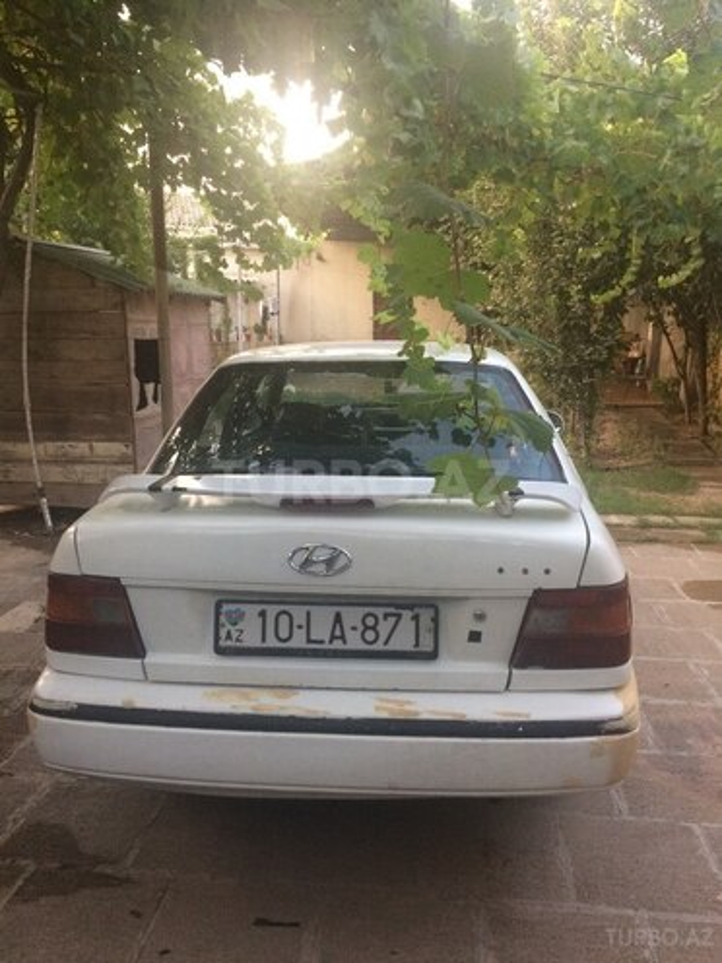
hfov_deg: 48.2
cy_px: 482
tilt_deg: -11.8
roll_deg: +1.3
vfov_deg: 61.7
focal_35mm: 29
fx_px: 806
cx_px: 361
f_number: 2.2
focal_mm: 4.15
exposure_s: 1/33
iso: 64
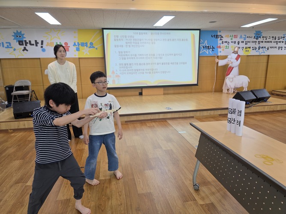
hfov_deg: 73.9
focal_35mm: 23
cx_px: 143
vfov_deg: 58.9
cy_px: 107
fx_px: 190
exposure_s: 1/120
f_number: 1.7
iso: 80
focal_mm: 6.3
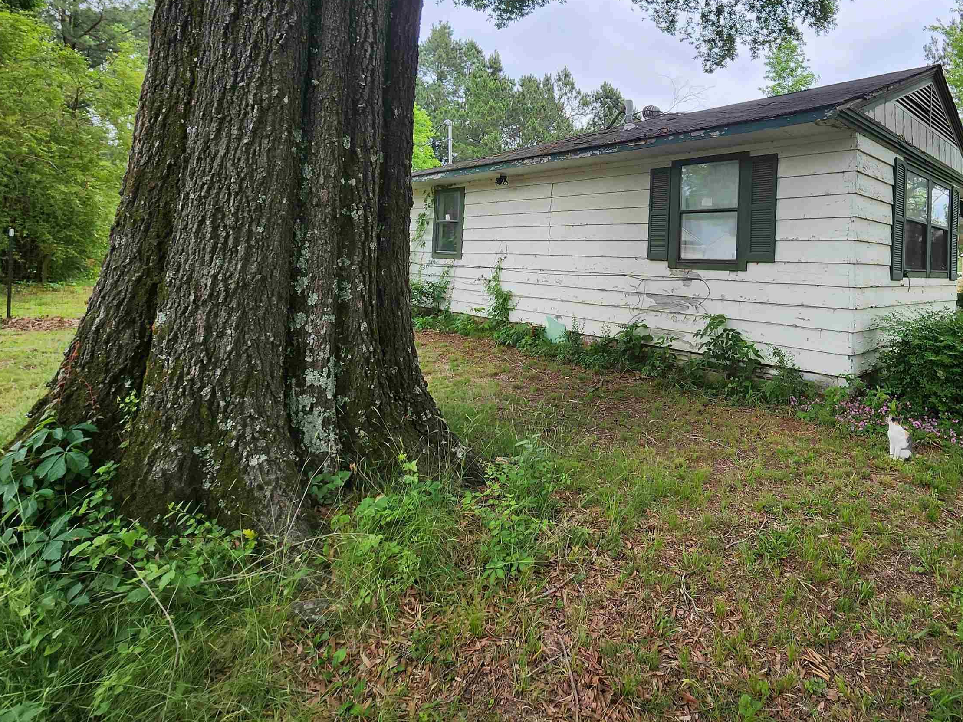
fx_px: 501
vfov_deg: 69.9
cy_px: 251
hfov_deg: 84.2
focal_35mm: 18
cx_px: 655
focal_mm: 2.2
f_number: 2.2
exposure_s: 1/279
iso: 50
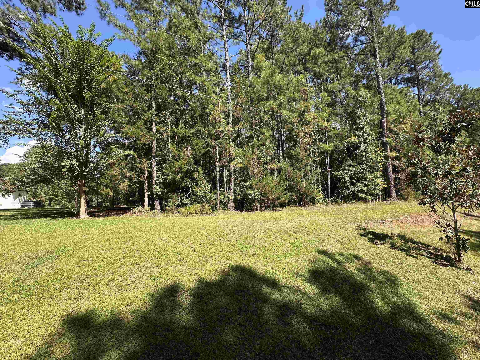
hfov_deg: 102.1
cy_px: 180
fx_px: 194
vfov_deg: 85.7
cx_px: 240
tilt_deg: +5.2
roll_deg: +1.8
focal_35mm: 14
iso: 40
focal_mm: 2.22
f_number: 2.2
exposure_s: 1/670
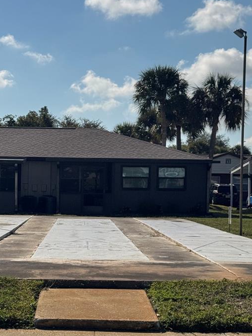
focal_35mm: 85
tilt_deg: -1.5
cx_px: 68
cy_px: 211
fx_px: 826
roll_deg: +0.3
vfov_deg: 23.0
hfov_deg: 17.3
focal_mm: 6.76
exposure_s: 1/12500
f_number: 1.78
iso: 80
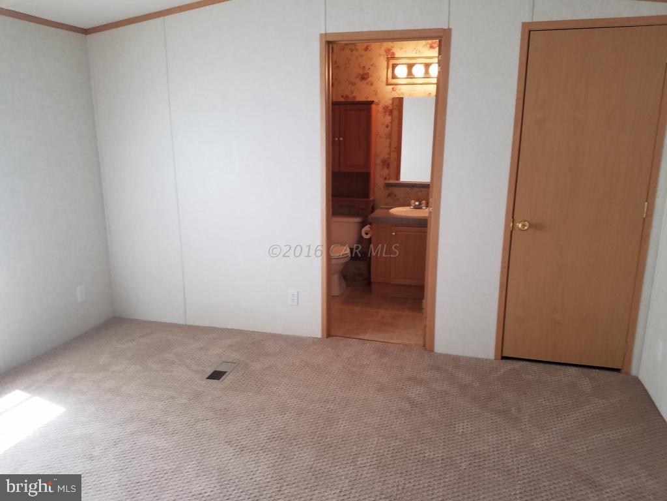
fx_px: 501
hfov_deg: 67.3
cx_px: 334
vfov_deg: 53.1
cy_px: 250
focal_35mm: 26
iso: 80
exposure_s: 1/60
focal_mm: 4.2
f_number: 1.7
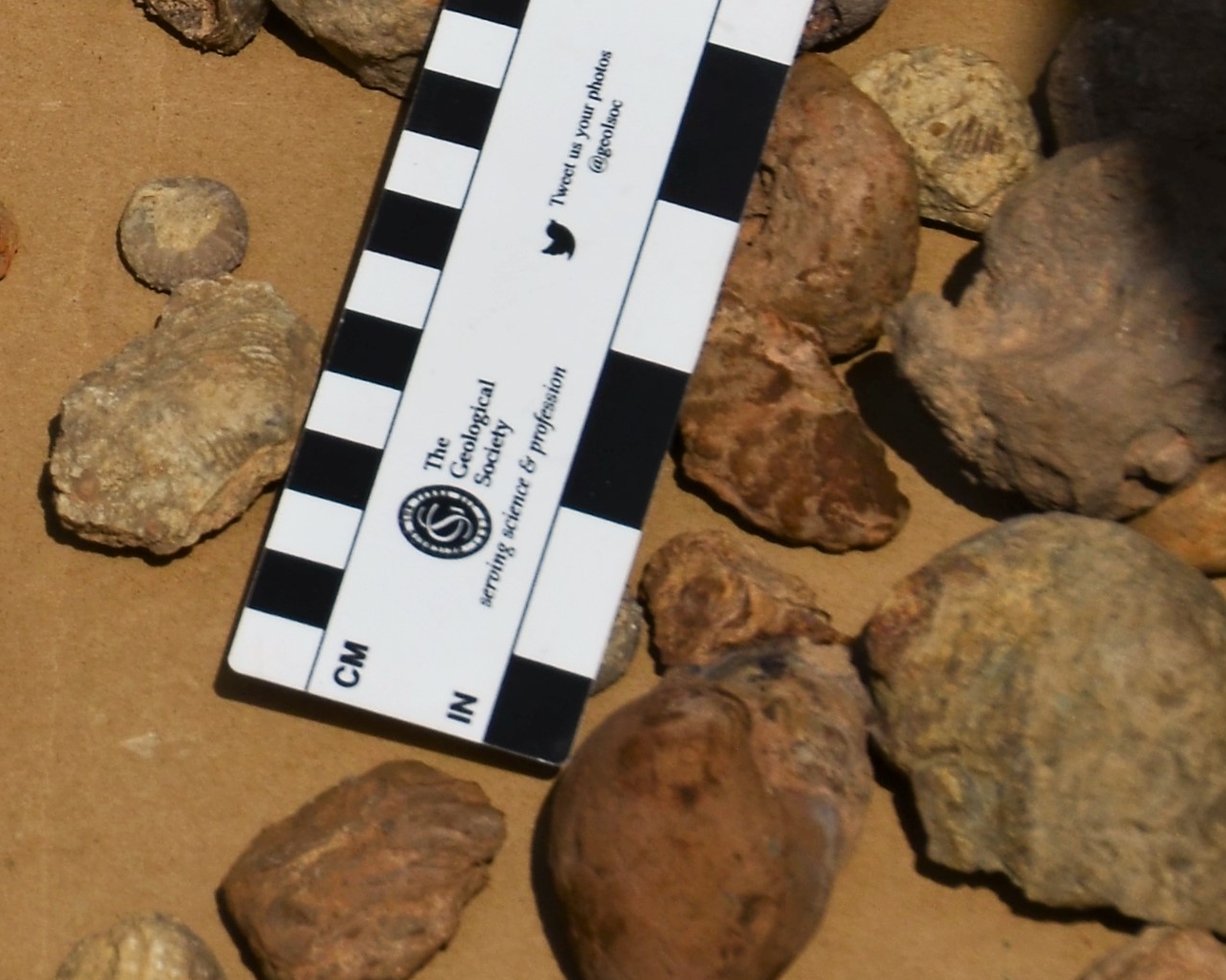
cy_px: 48
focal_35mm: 589
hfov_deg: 3.3
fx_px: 21370
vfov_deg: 2.6
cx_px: -214
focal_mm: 120
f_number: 9
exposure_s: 1/1250
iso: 100
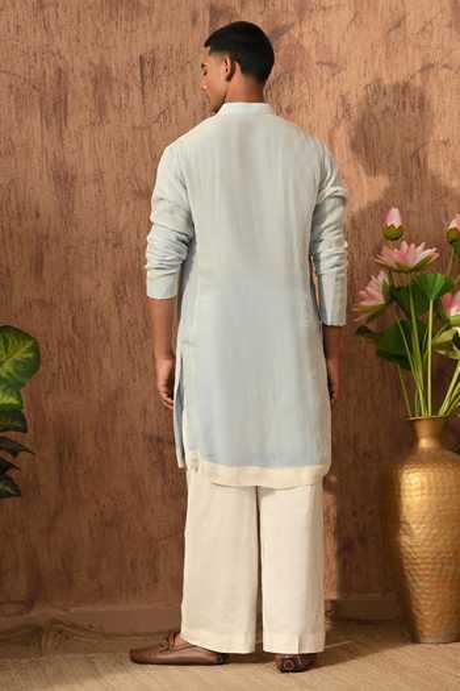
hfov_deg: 20.0
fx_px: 1303
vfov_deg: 29.7
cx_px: 230
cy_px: 346
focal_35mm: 68
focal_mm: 68
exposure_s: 1/100
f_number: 8
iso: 250
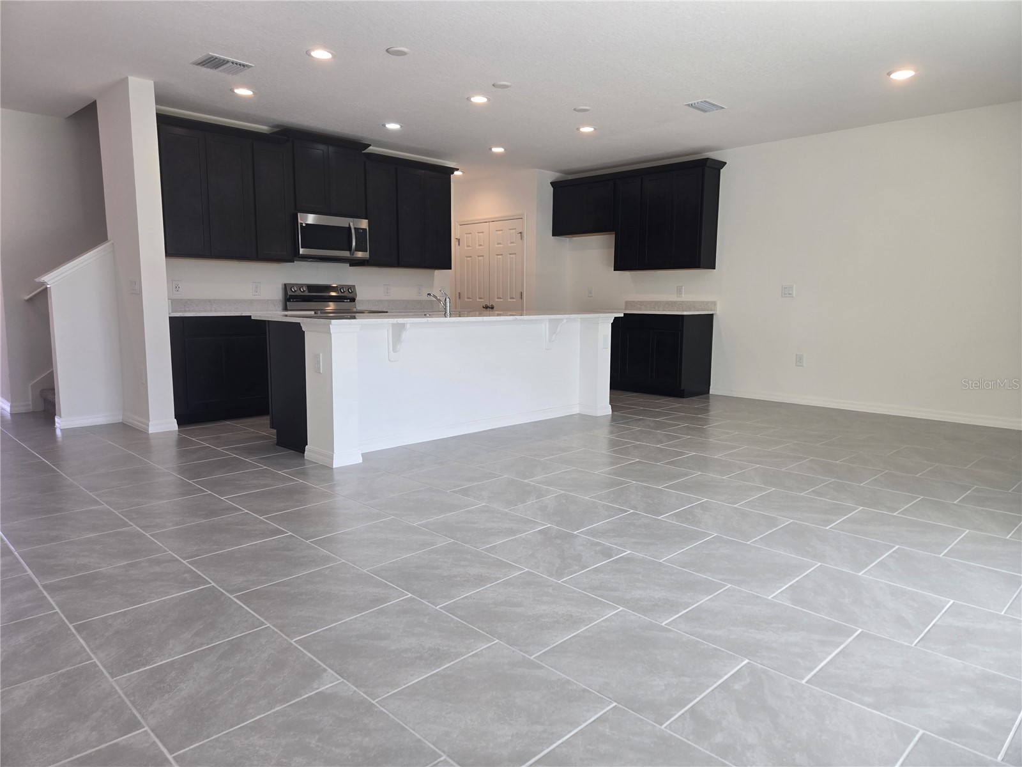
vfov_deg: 58.9
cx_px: 511
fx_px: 679
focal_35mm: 23
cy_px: 384
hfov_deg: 73.9
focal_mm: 5.4
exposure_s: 1/120
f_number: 1.8
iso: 40
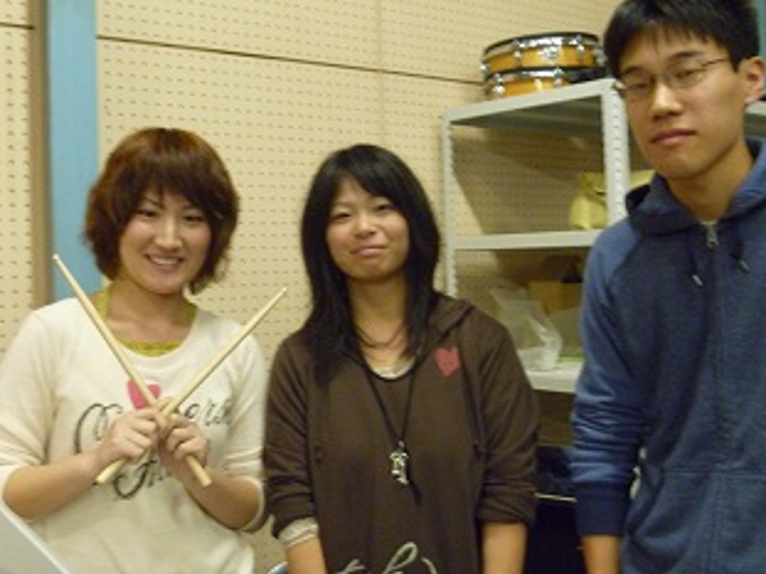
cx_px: 416
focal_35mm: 45
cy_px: 273
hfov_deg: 42.1
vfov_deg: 32.2
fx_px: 995
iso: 400
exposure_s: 1/10
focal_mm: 6.3
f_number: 3.5
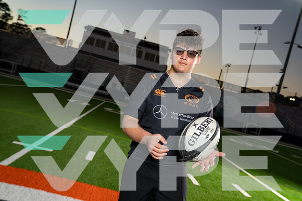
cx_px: 151
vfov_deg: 38.9
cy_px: 100
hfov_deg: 55.8
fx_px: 285
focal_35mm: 34
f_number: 4.5
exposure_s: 1/250
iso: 160
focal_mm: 34
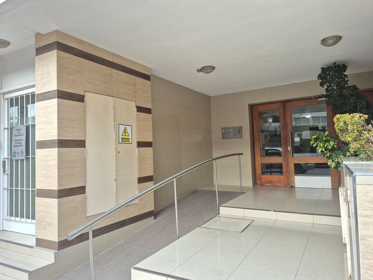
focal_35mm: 23
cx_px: 186
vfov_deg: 58.9
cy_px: 140
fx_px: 248
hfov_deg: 73.9
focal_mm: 5.4
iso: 100
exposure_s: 1/180
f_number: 1.8
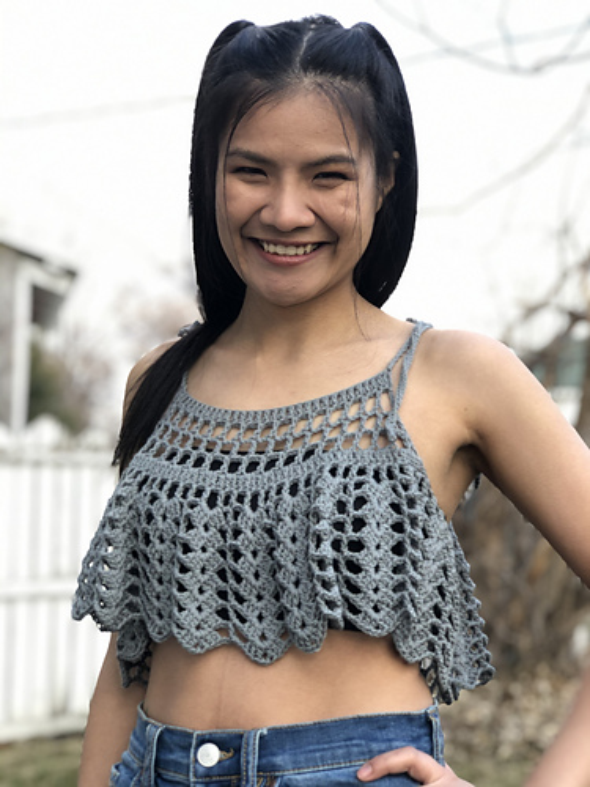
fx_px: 1295
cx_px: 295
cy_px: 394
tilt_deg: +5.4
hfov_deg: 25.7
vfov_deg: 33.8
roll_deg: -0.2
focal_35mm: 57
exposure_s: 1/40
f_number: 2.8
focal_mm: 6.6
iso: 20
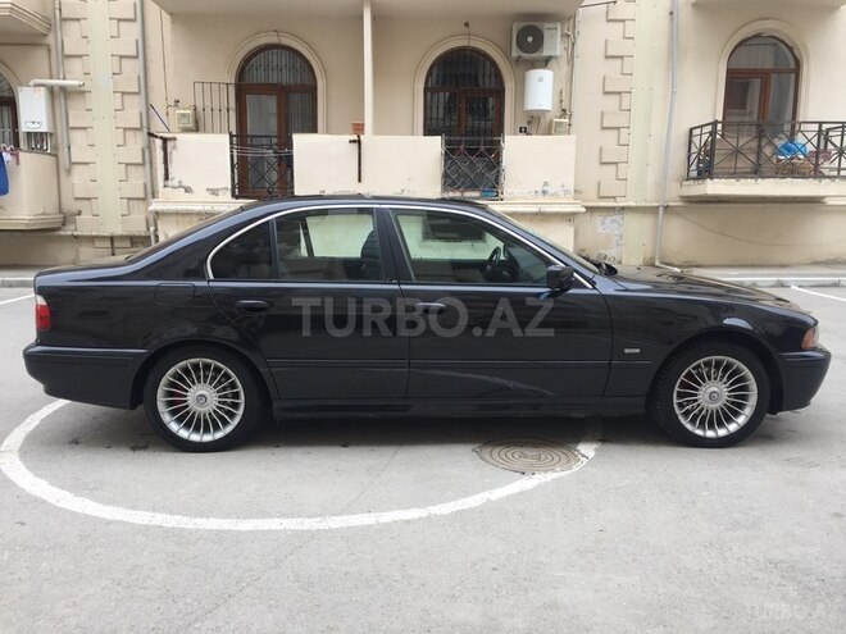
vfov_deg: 48.2
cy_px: 317
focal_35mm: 29
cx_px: 423
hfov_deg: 61.7
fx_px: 709
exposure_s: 1/350
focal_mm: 4.15
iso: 32
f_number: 2.2
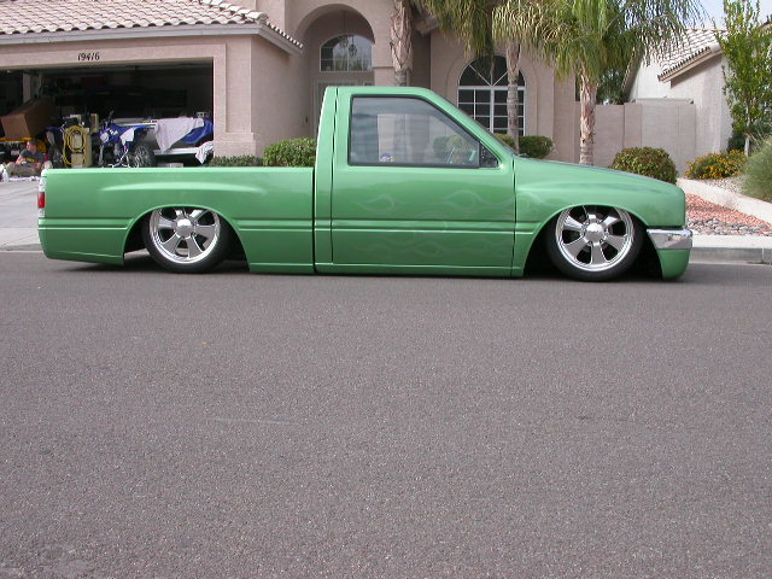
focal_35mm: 38
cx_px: 386
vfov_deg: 37.7
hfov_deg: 49.0
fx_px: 847
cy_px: 290
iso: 100
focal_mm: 7.85
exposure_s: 1/237
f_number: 6.7
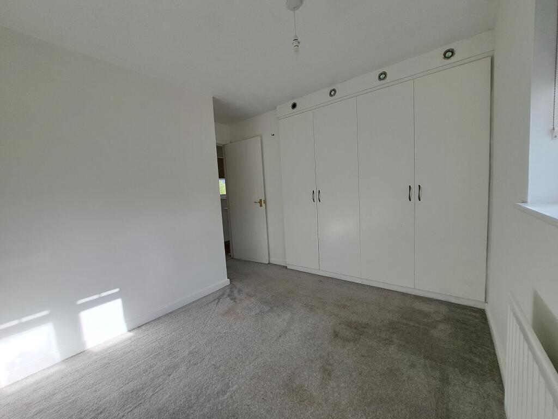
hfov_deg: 106.2
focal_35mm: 13
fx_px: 210
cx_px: 279
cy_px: 210
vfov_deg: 89.9
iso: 50
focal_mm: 1.74
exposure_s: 1/264
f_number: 2.2
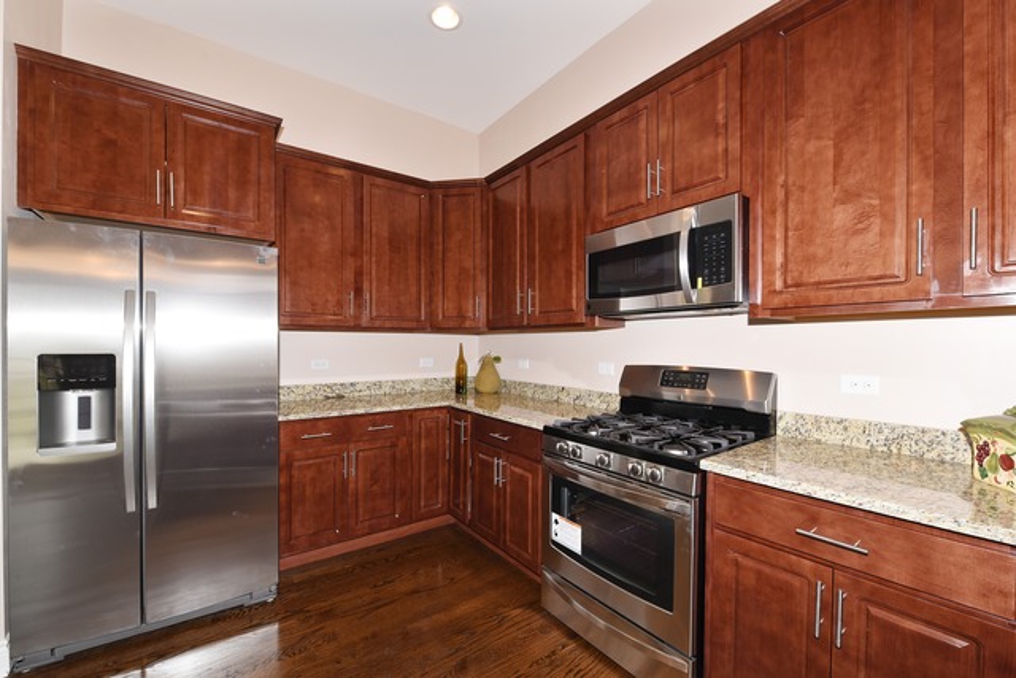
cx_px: 508
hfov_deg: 104.2
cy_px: 339
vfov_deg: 81.2
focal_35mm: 14
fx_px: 395
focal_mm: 14
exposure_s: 1/40
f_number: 11
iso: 400
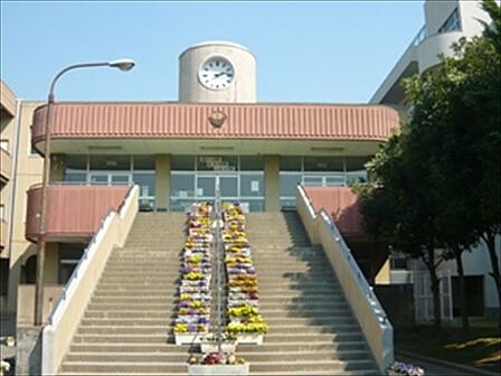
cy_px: 188
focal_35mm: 39
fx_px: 564
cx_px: 250
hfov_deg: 47.9
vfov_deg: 36.8
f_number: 8
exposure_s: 1/125
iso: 100
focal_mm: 5.5
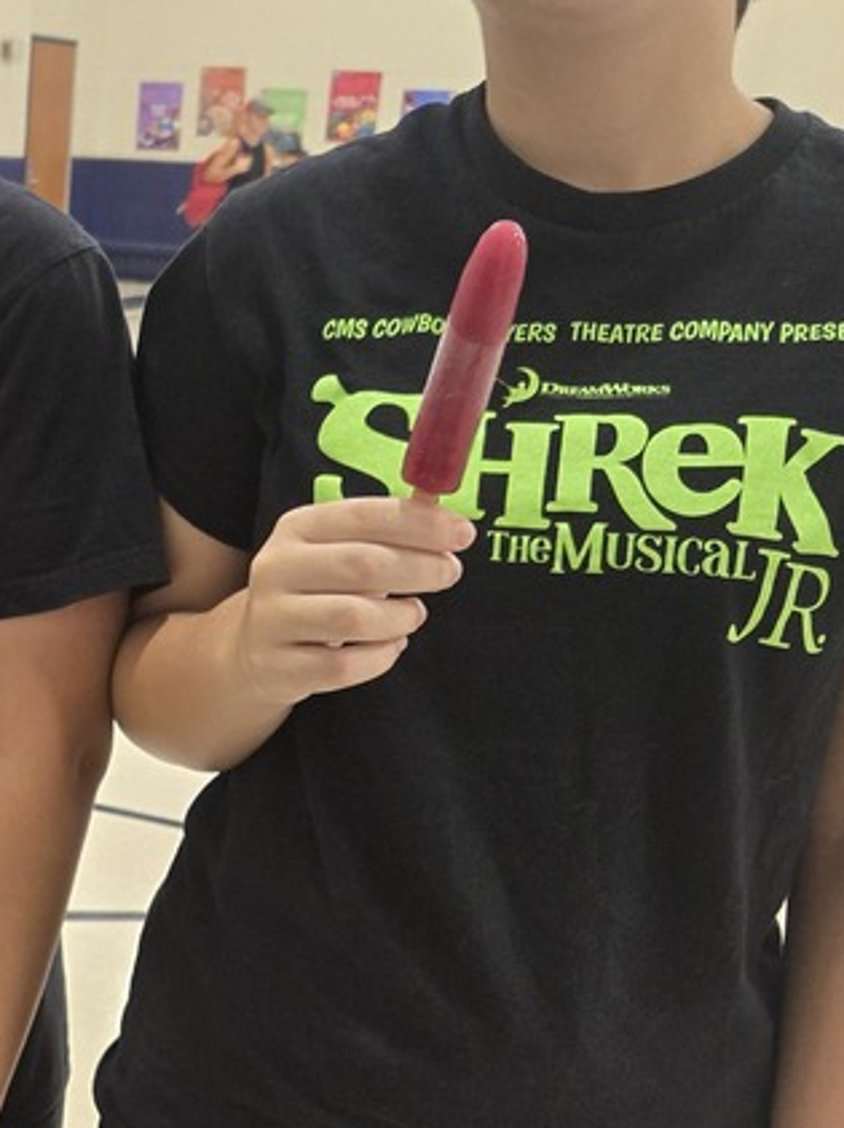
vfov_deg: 34.1
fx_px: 1823
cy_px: 737
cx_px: -67
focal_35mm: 56
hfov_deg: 24.4
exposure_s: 1/120
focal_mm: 5.4
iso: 500
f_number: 1.8
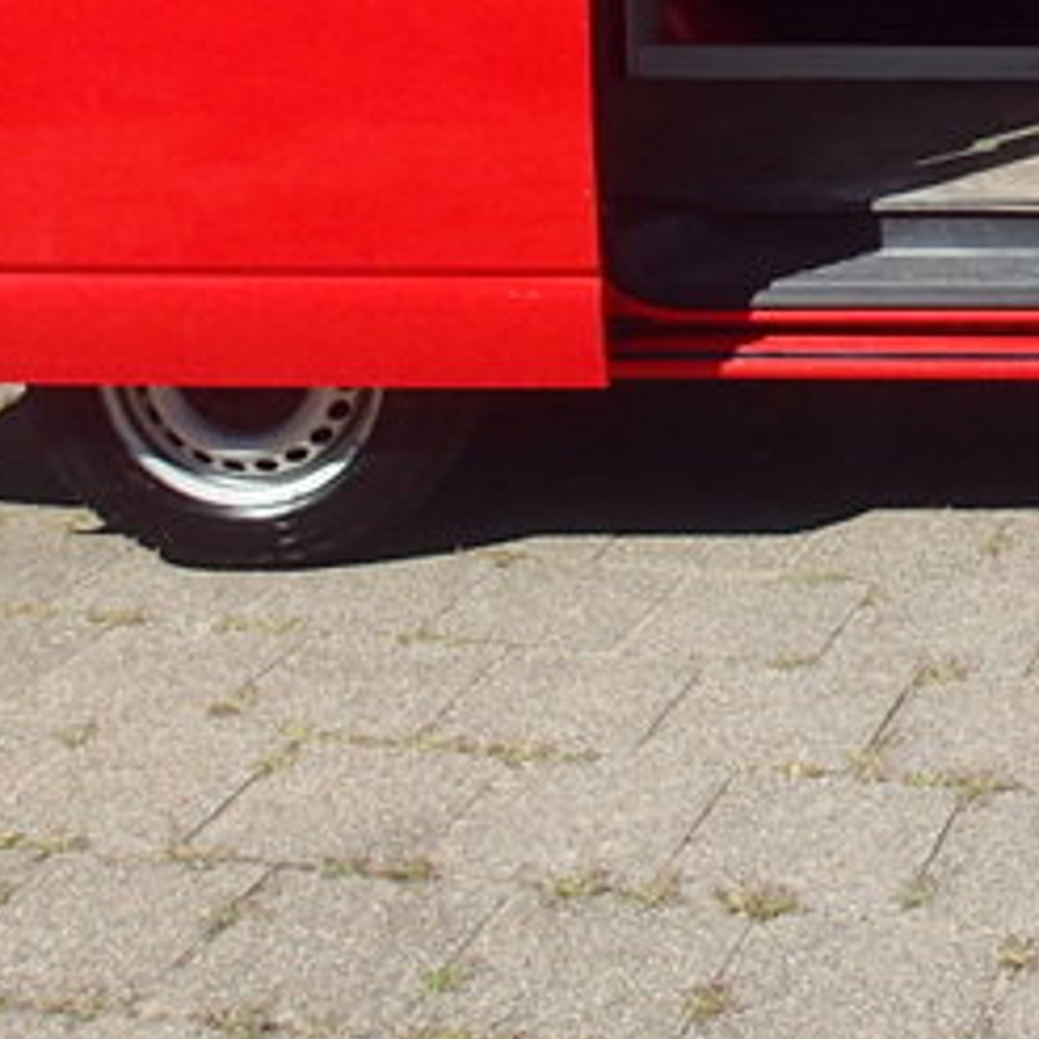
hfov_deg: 23.6
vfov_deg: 24.1
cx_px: 1165
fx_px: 2309
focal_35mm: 68
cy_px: -25
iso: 100
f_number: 8
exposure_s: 1/200
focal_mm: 4.5
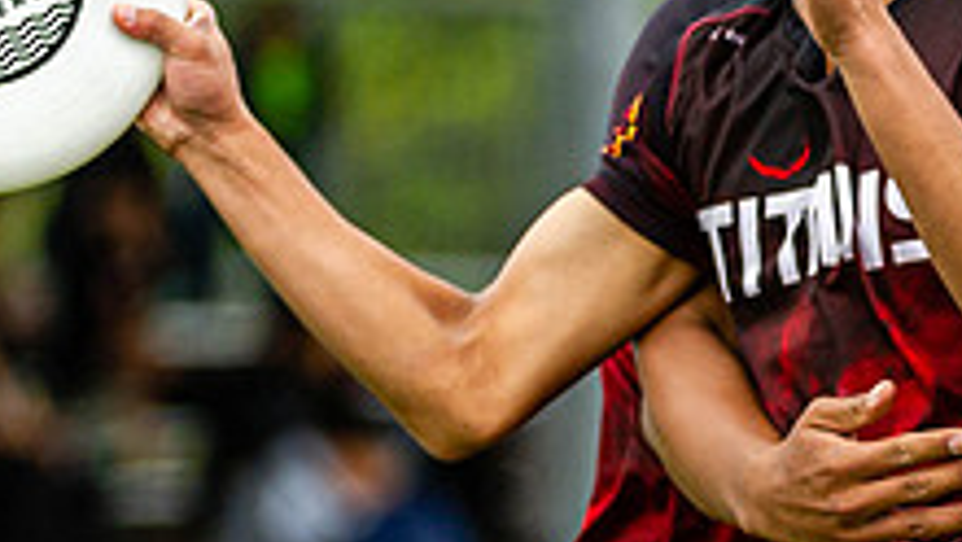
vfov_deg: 1.5
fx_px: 21029
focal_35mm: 824
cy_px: 812
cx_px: 1276
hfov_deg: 2.6
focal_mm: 200
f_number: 4
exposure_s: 1/1600
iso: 640
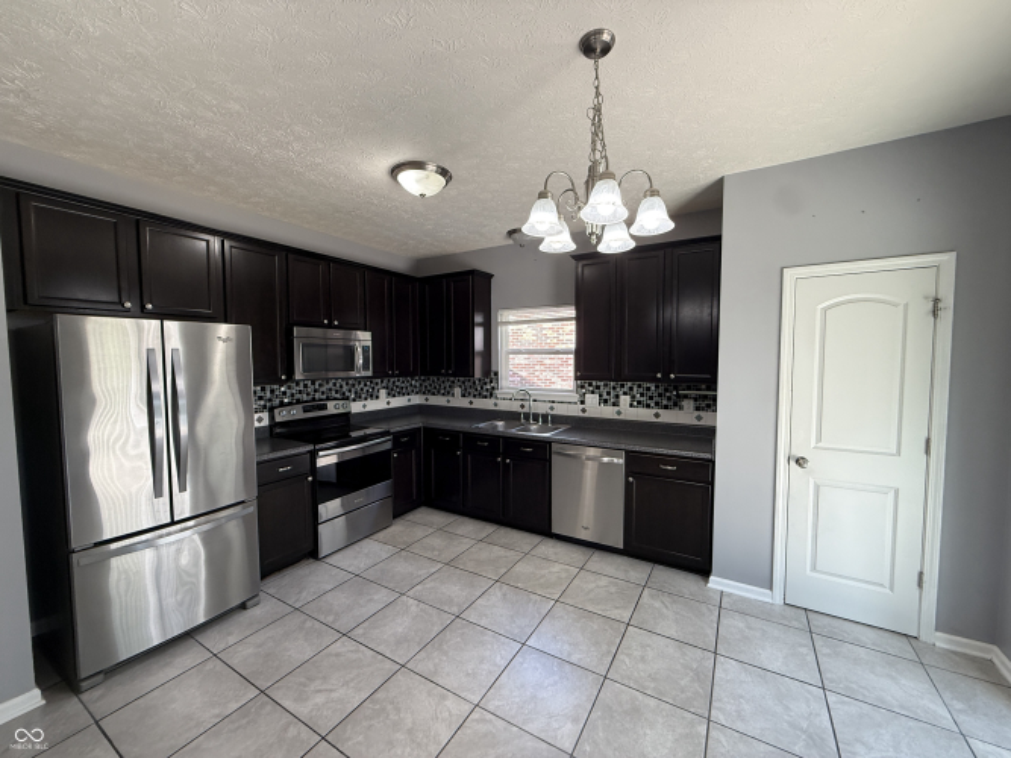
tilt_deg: -2.5
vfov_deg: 85.7
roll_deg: +0.5
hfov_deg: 102.1
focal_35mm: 14
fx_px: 409
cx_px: 506
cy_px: 379
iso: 250
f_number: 2.2
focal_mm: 2.22
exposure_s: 1/120
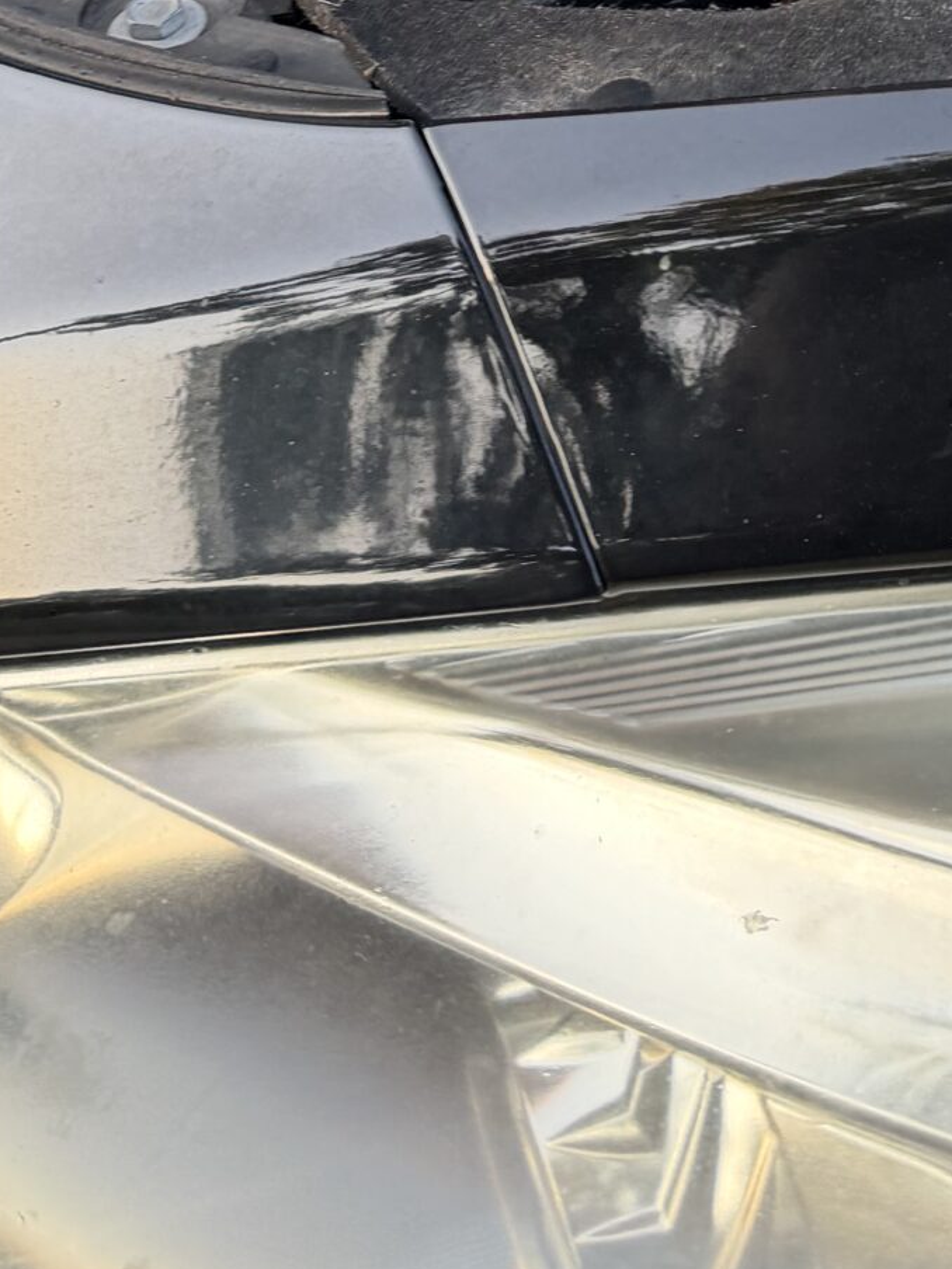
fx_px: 2493
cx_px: 1045
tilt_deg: -30.1
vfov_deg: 25.4
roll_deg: -2.8
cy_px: -295
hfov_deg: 20.6
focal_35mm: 68
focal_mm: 6.76
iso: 200
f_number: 1.78
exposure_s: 1/111
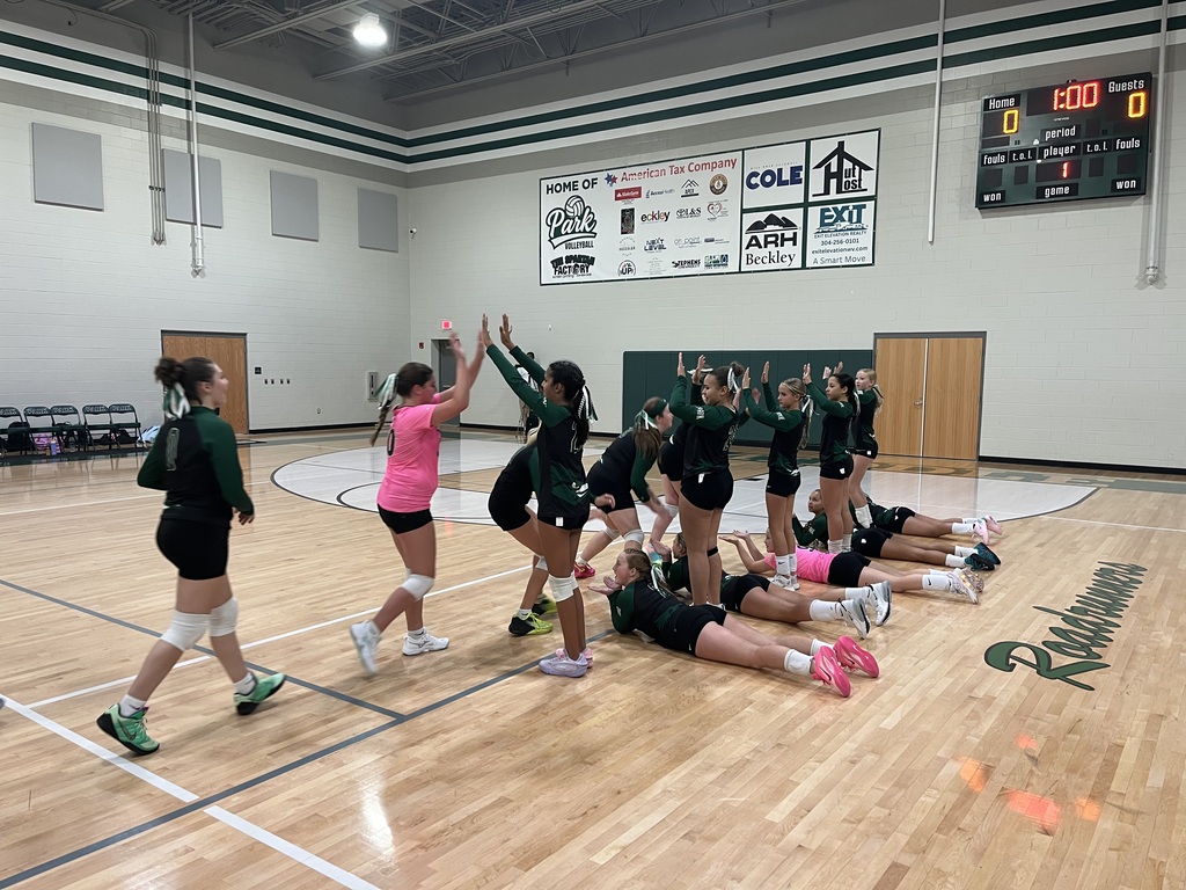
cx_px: 593
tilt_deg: -5.4
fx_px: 891
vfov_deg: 53.1
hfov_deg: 67.3
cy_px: 445
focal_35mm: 26
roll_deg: -0.4
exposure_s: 1/60
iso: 80
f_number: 1.6
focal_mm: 5.1
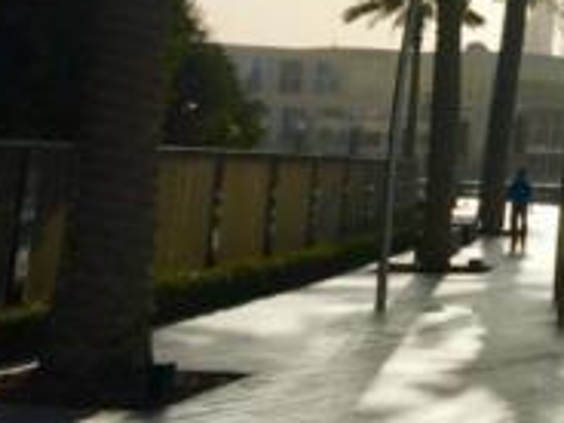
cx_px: 723
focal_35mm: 79
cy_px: -106
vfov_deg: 17.6
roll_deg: -1.1
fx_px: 1287
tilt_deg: +11.6
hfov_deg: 22.3
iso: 25
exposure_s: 1/4808
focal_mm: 4.15
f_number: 2.2
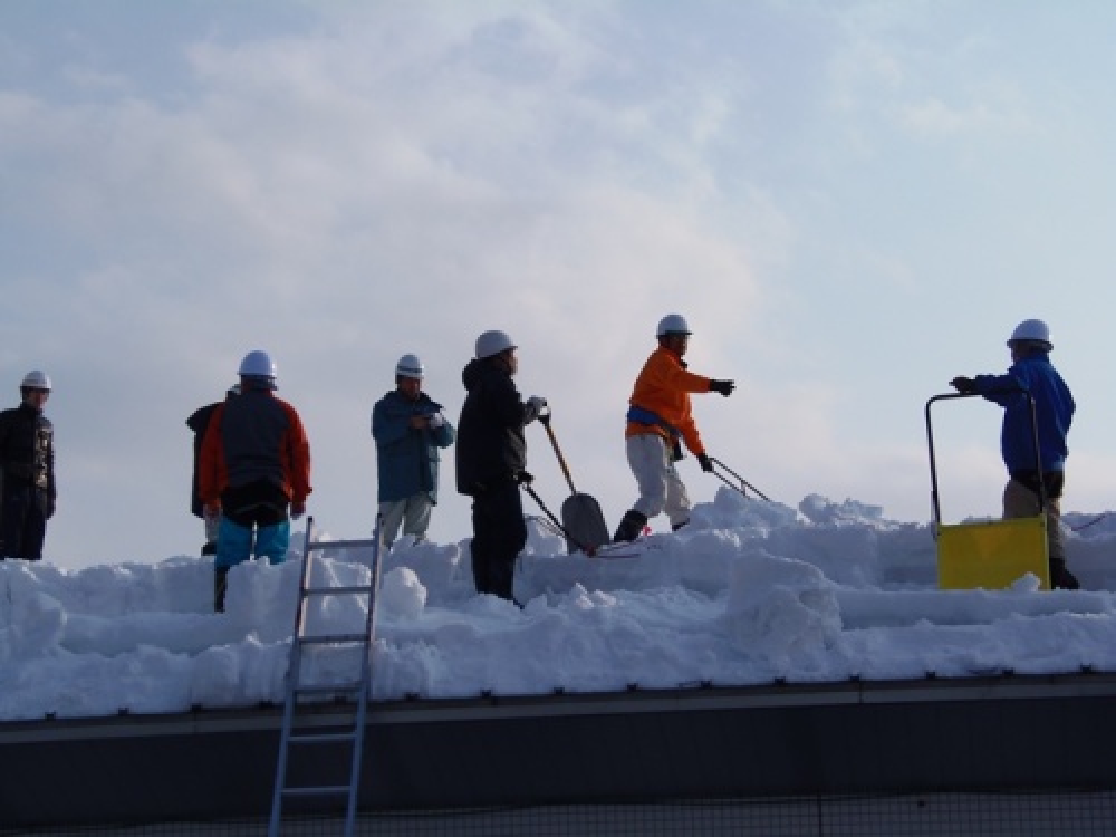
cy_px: 418
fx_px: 2805
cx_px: 558
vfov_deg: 17.0
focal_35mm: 87
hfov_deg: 22.5
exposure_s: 1/800
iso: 64
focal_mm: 16.2
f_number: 4.3
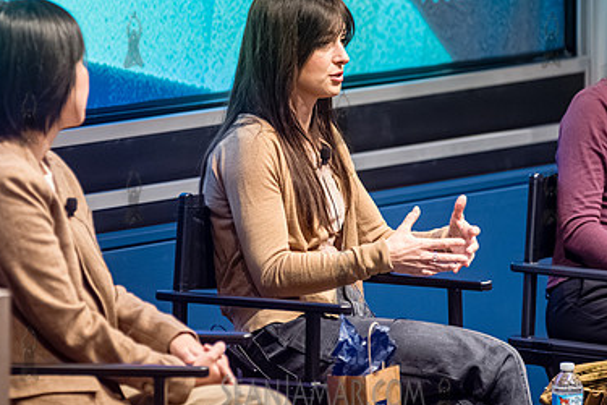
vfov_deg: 4.1
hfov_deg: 6.2
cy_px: 117
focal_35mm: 333
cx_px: 342
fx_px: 5614
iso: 6400
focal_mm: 200
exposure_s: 1/160
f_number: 3.5
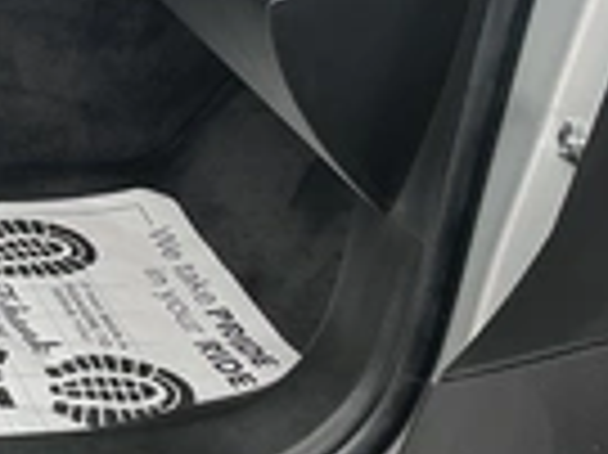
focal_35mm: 83
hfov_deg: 20.5
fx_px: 1457
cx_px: -279
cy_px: -31
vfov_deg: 17.2
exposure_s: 1/122
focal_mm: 3
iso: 40
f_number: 1.8
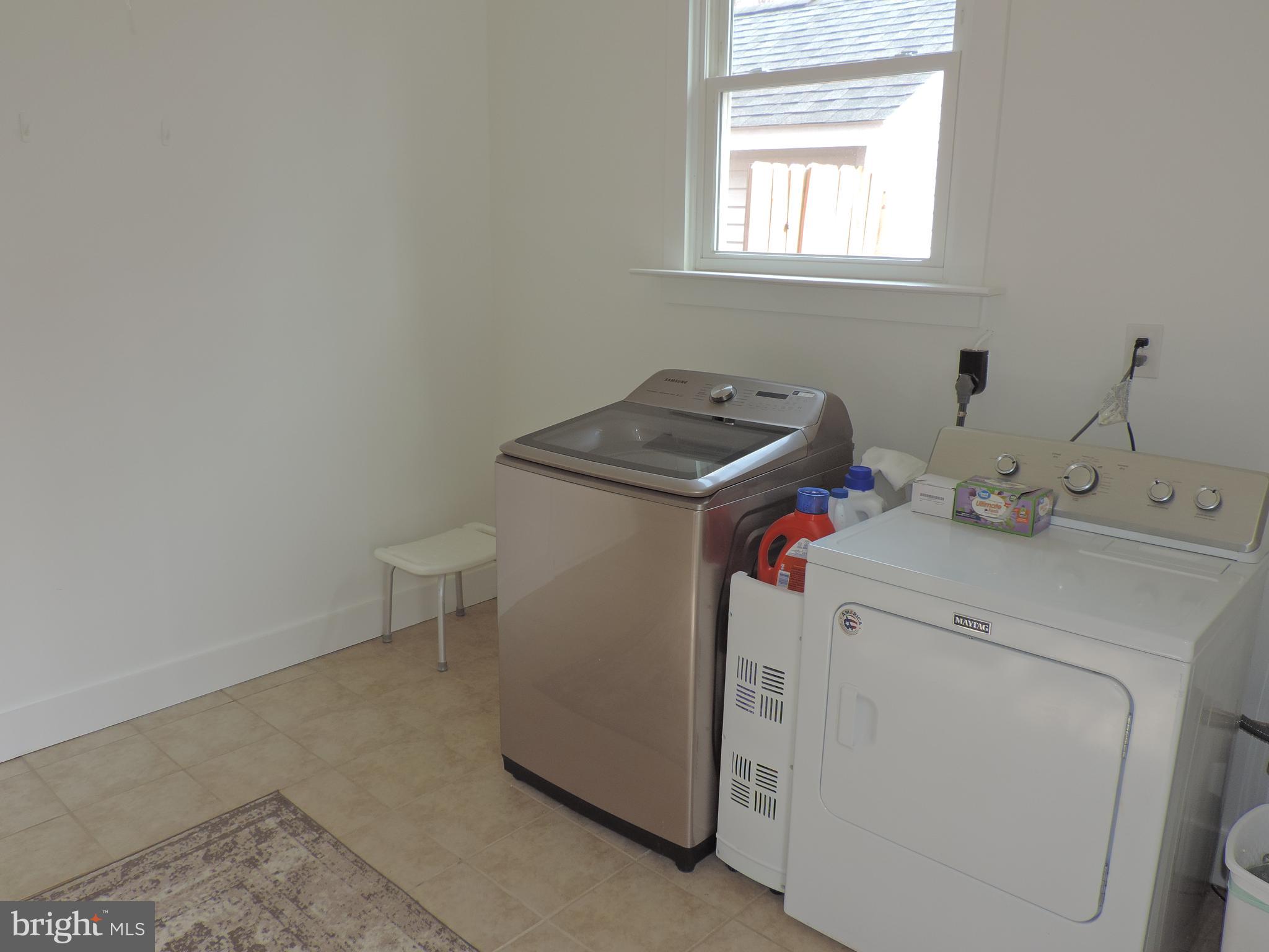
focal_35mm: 28
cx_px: 634
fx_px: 1026
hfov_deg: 63.4
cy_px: 476
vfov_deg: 49.7
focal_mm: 4.9
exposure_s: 1/40
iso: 80
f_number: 3.1
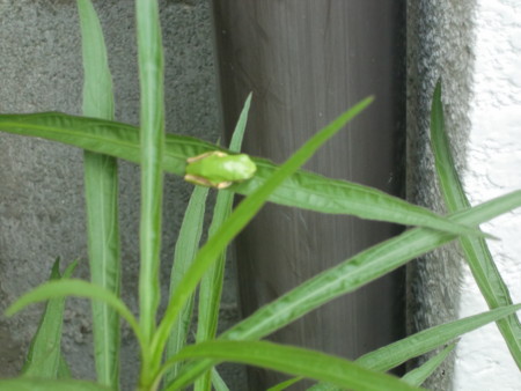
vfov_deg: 13.2
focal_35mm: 112
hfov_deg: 17.6
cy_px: 196
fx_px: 1687
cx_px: 260
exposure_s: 1/100
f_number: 5.8
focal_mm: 19.6
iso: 160
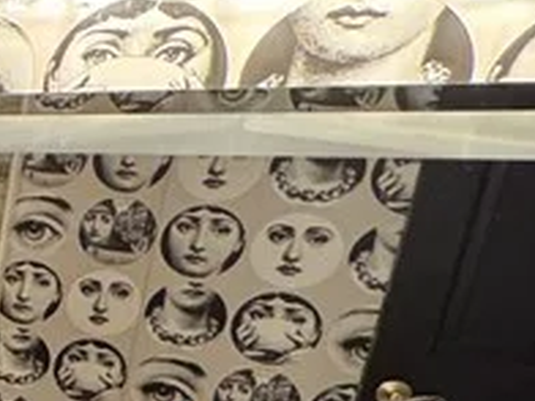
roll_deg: +0.1
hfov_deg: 16.4
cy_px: 439
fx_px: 1128
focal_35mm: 73
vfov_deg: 19.3
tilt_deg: -18.3
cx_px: -655
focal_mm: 2.22
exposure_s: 1/60
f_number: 2.2
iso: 320
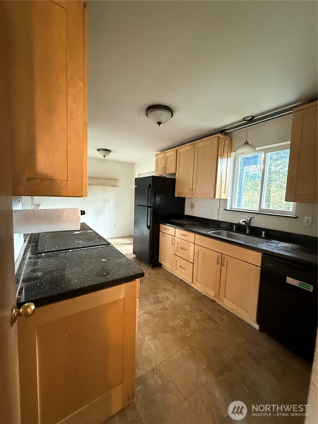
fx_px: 171
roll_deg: -2.2
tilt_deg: -6.7
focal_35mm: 14
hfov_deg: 85.7
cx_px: 159
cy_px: 212
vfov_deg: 102.1
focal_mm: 2.22
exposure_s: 1/60
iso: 1000
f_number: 2.2
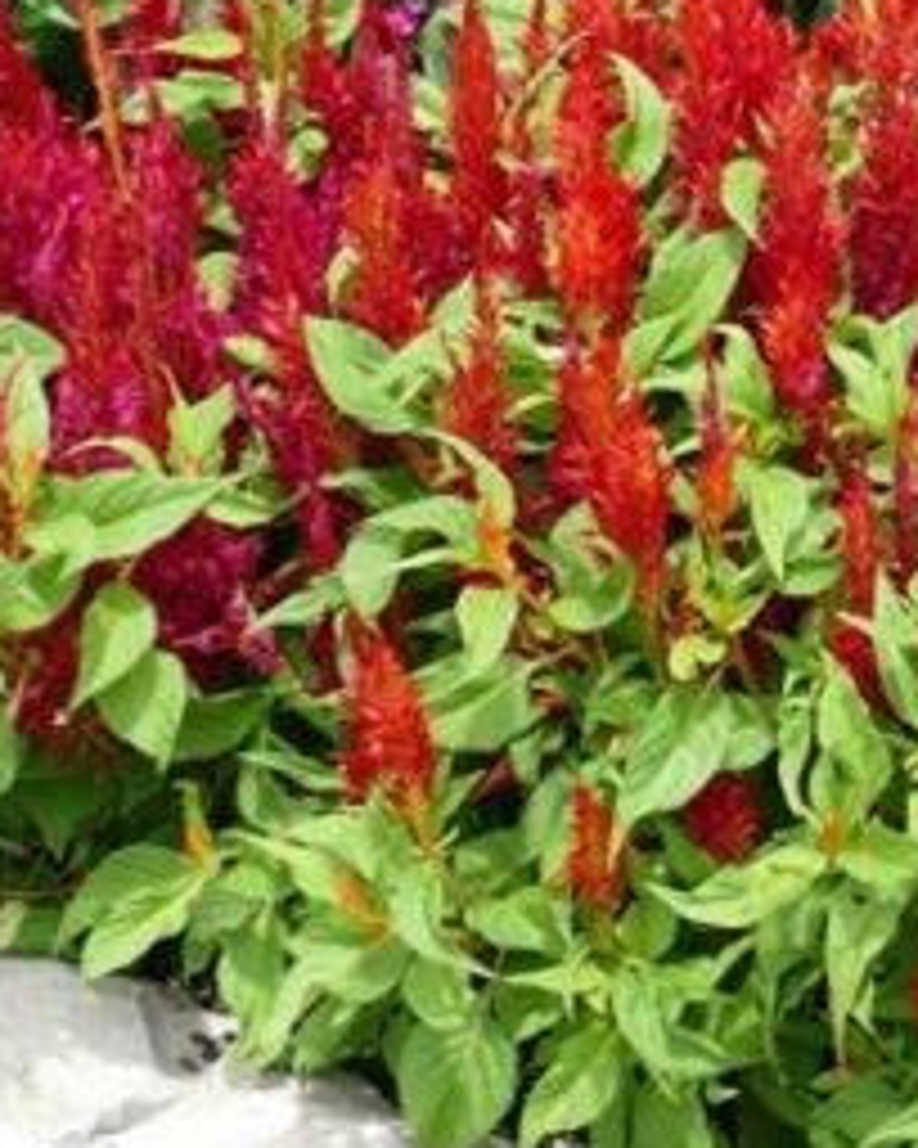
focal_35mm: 162
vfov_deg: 11.9
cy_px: 446
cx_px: 1390
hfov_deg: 9.3
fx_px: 5502
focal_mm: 18.77
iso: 125
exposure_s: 1/800
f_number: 3.4
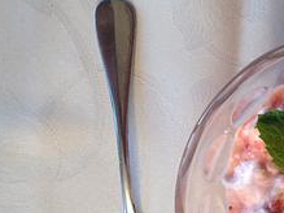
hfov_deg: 19.4
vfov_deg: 15.1
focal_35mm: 96
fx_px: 787
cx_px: 332
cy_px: 219
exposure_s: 1/20
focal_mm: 4.28
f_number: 2.4
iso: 100
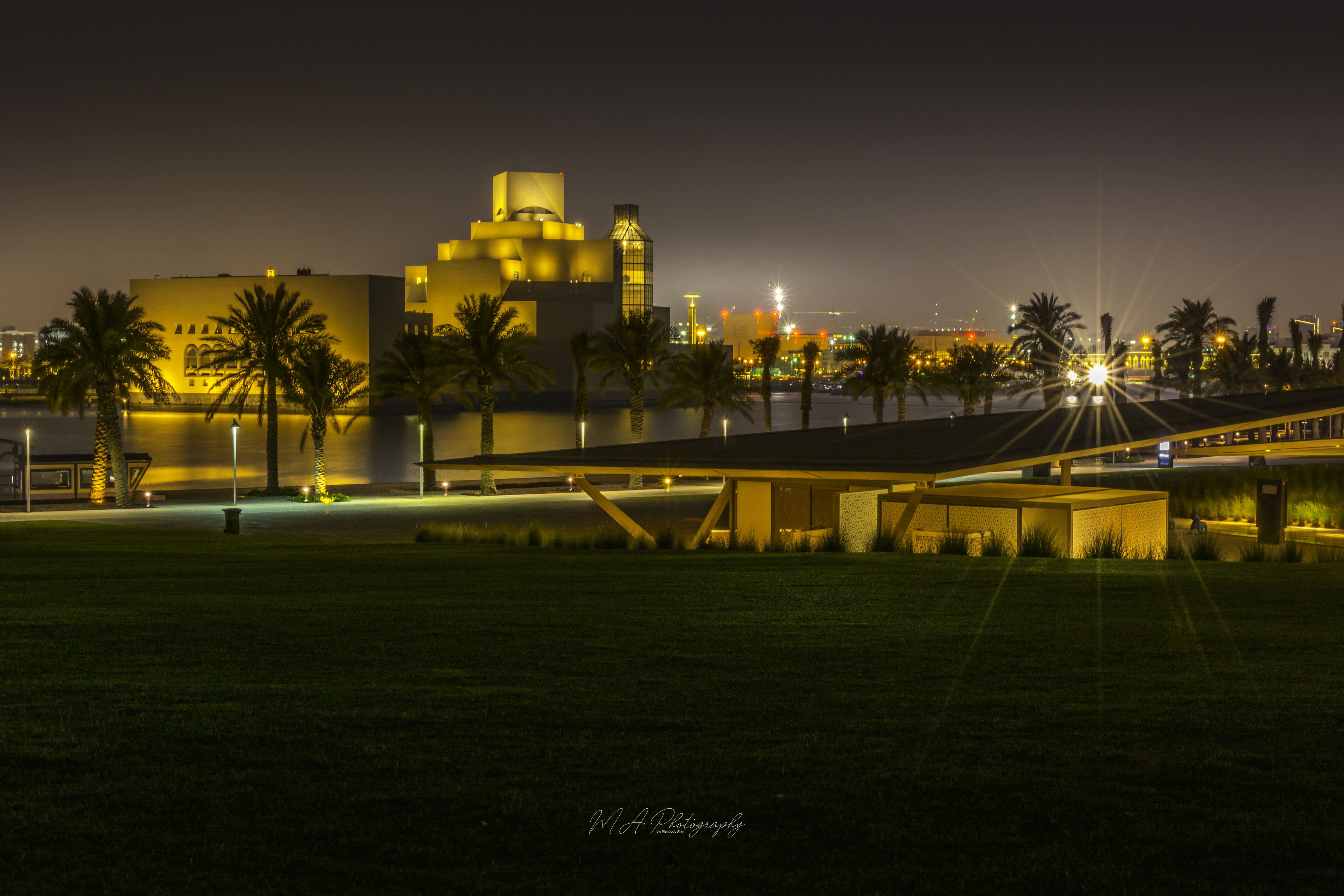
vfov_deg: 26.5
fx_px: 1904
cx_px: 672
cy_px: 448
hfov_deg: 38.9
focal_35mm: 51
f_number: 25
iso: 180
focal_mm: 34
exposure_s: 30
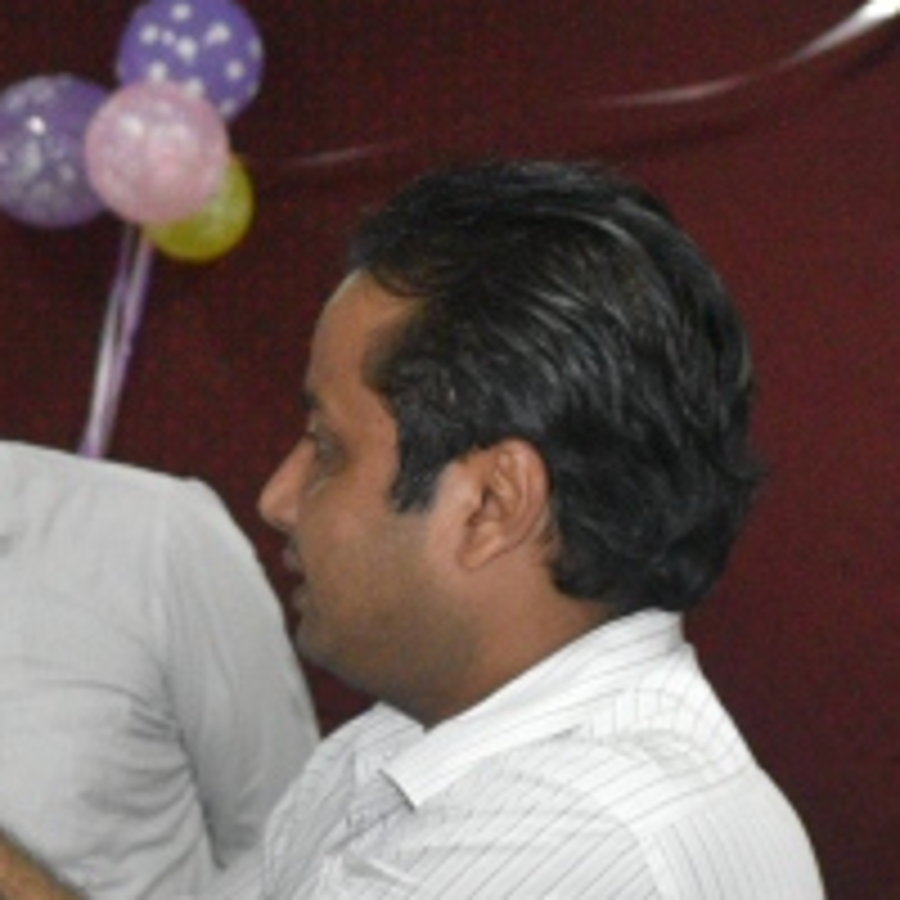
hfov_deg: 12.6
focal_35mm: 137
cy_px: 740
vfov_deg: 12.7
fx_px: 4035
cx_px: 58
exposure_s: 1/60
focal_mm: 21
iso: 2200
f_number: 3.8
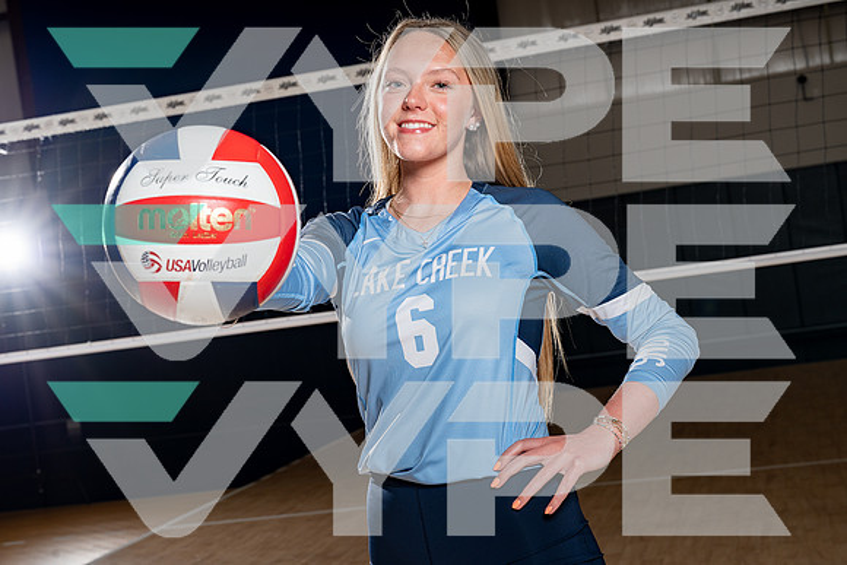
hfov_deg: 31.9
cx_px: 424
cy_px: 282
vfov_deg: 21.6
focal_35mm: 63
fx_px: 1483
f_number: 8
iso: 100
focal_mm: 63
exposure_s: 1/250
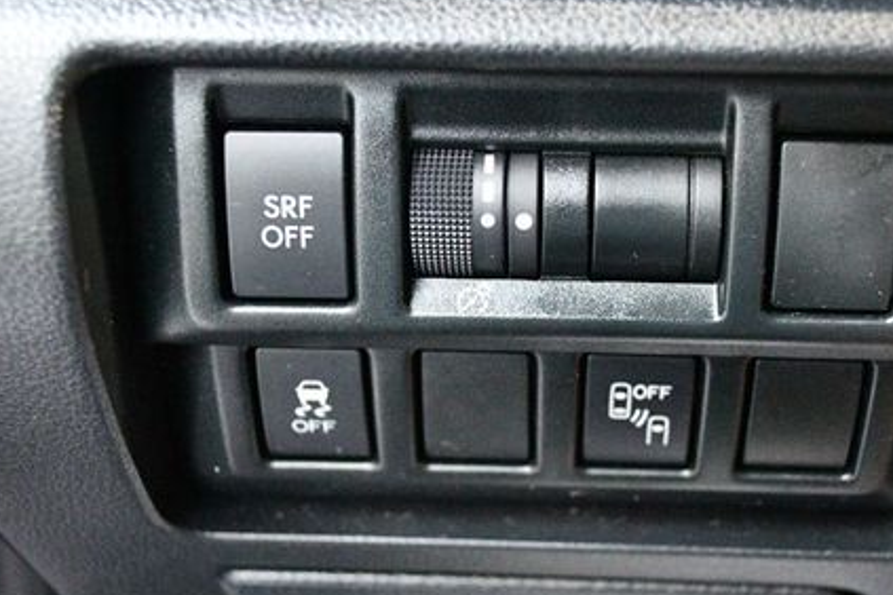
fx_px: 1463
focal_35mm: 59
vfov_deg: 22.9
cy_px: 384
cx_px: 540
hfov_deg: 33.8
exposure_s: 1/40
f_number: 4.2
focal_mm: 26
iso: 12800
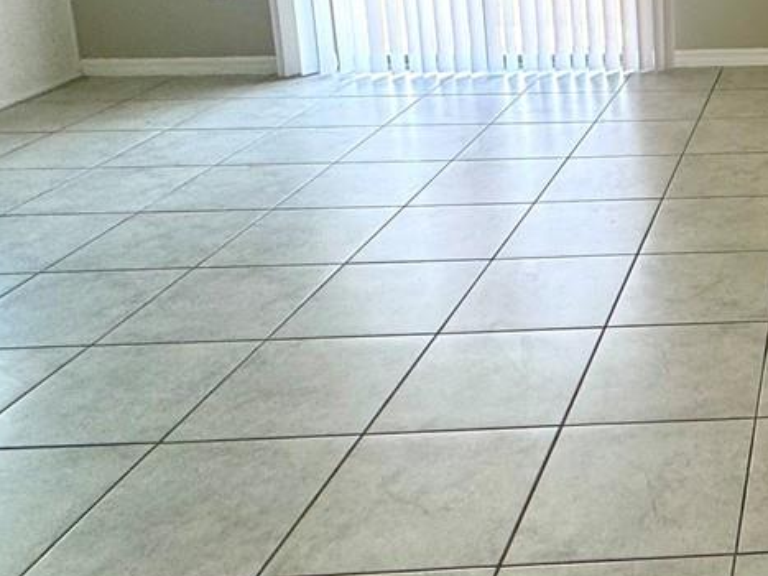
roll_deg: +0.1
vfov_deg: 28.5
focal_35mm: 48
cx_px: 934
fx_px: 1065
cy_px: 7
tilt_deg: -13.5
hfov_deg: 32.4
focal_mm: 2.22
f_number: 2.2
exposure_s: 1/120
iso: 50
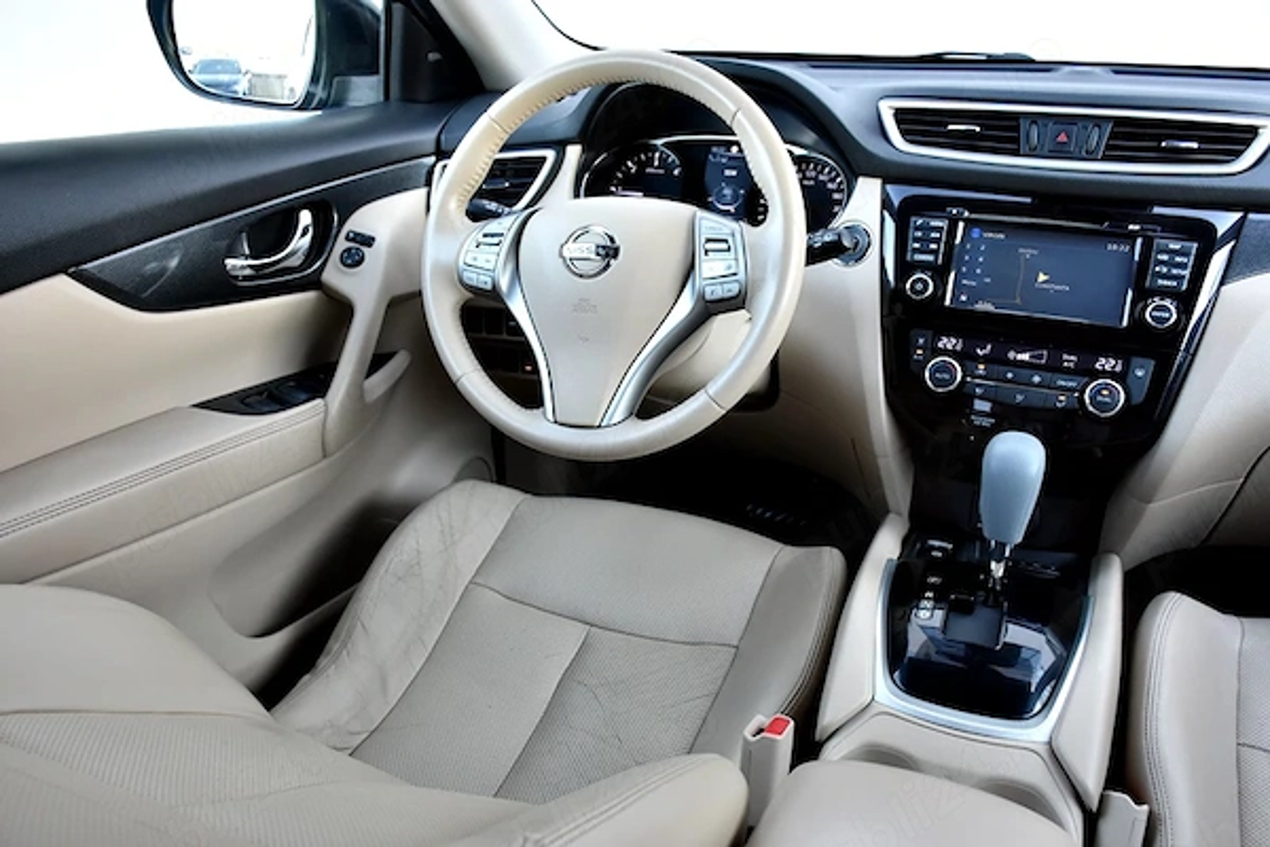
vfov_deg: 43.6
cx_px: 635
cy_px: 424
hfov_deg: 61.9
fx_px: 1058
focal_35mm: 30
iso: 800
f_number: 5
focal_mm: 20
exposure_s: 1/100
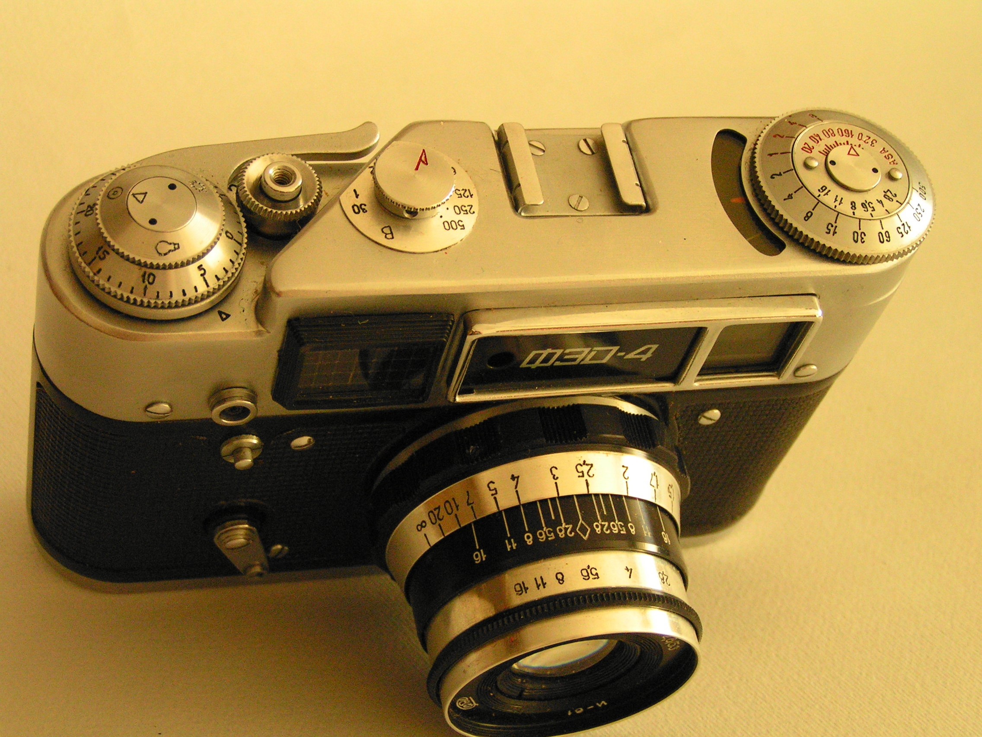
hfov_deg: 29.0
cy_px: 368
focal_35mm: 67
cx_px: 491
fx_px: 1901
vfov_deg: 21.9
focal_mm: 11.1
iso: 200
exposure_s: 1/50
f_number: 3.2
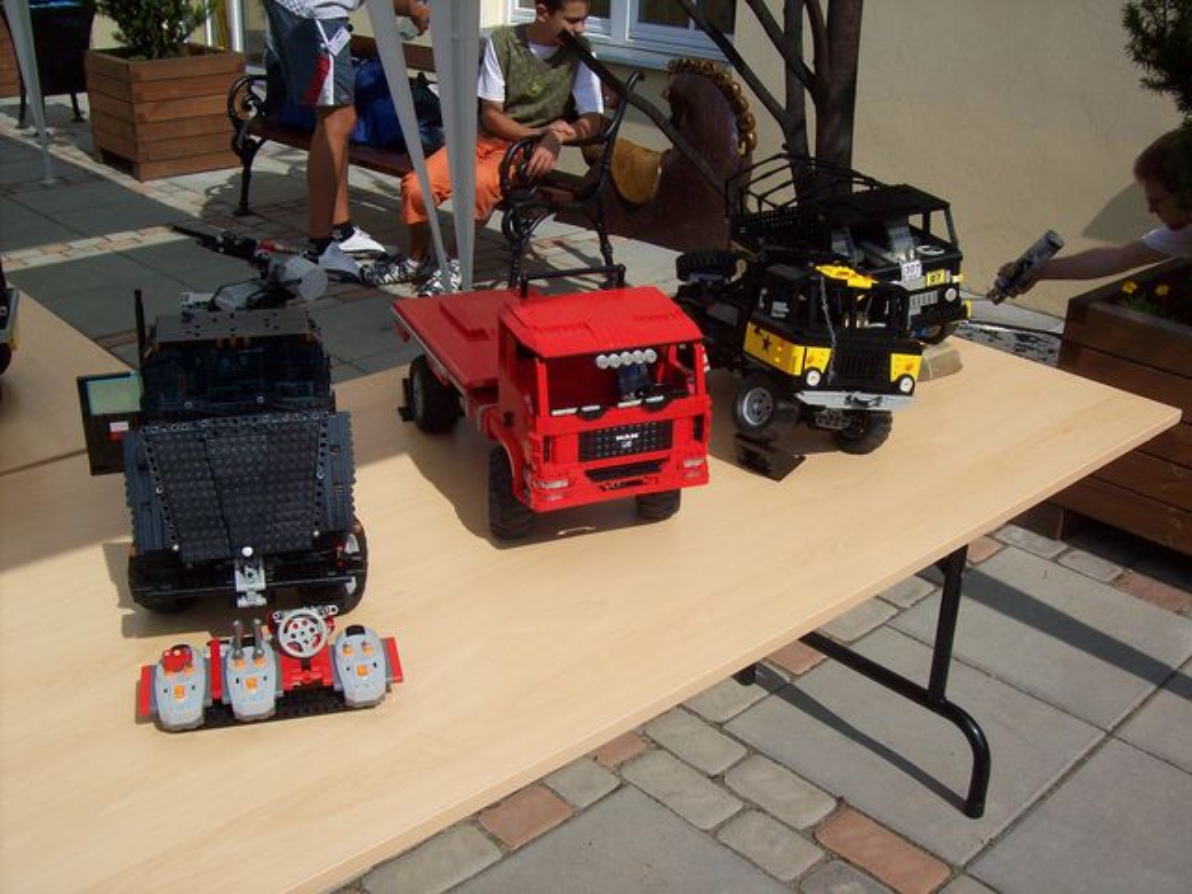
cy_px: 447
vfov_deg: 39.7
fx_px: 1240
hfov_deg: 51.4
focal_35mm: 36
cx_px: 596
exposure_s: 1/1004
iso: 80
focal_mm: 6
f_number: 4.8
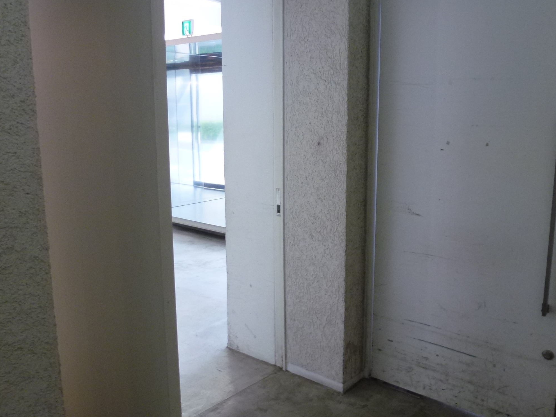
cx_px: 285
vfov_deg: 45.4
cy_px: 209
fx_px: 498
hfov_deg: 58.3
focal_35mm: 31
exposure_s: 1/25
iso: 200
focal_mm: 4.3
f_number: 3.3
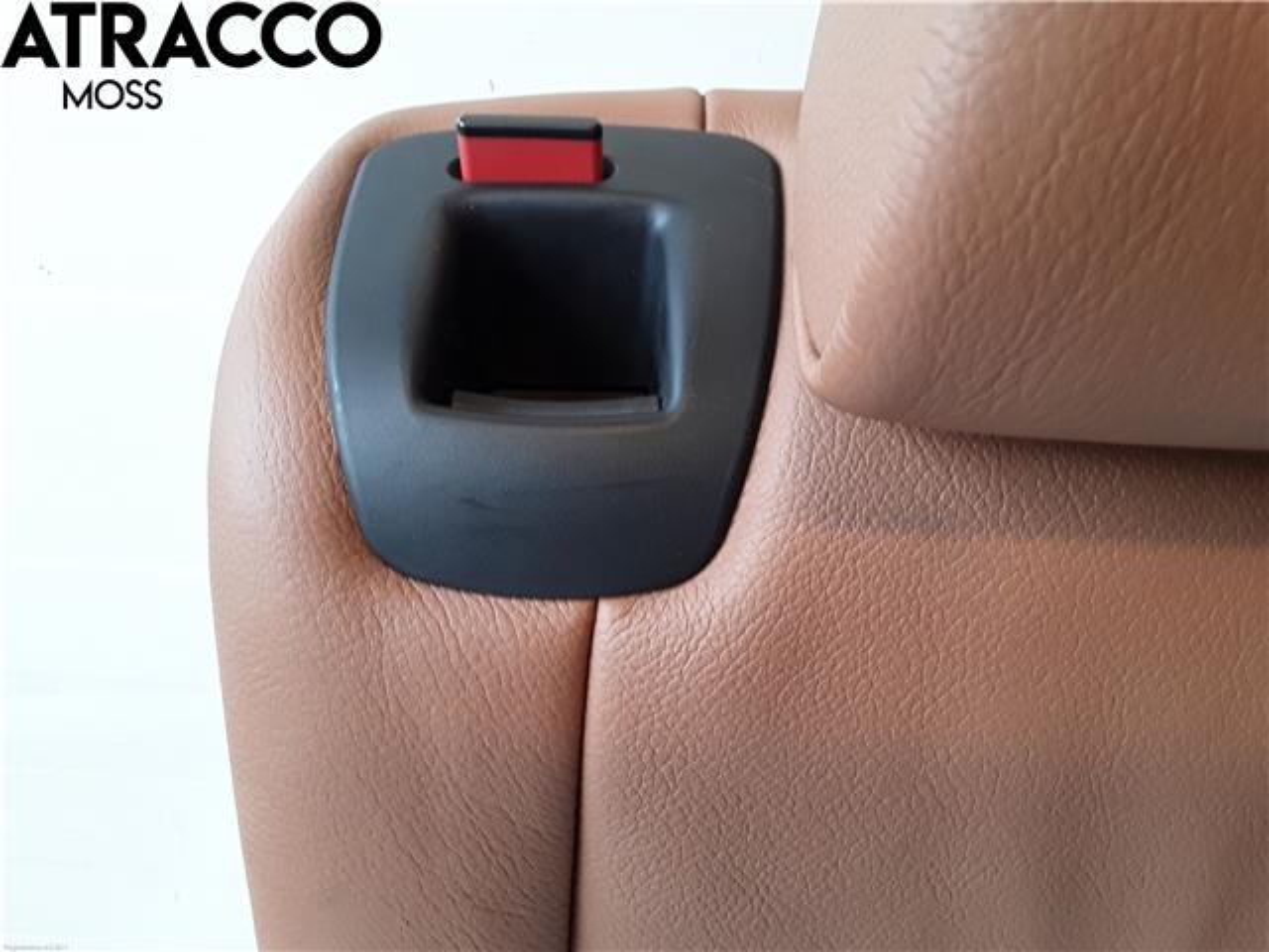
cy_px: 476
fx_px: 1026
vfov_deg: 49.7
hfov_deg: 63.4
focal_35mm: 28
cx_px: 634
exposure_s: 1/50
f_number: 1.9
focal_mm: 2.91
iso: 80
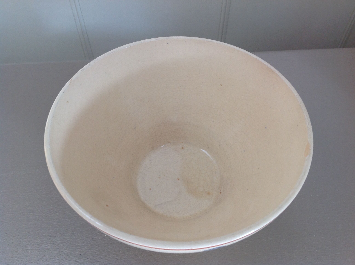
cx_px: 178
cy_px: 132
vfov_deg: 40.6
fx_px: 358
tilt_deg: -54.3
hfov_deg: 52.7
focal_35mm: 35
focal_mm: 4.28
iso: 50
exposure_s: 1/20
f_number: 2.4
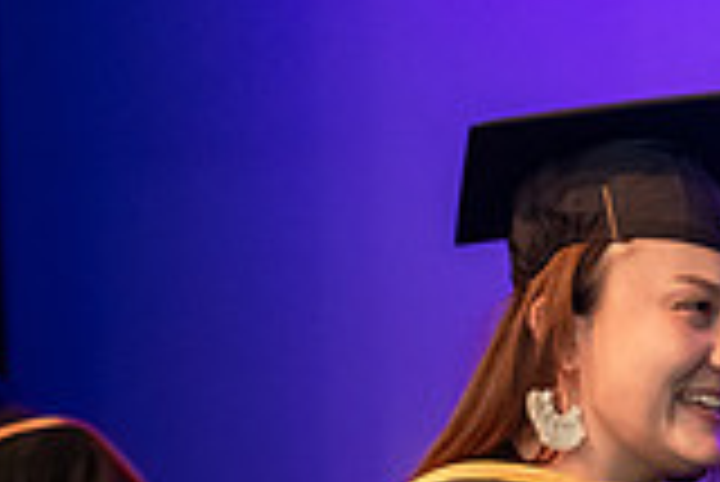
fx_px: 5645
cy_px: 606
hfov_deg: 7.2
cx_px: 1004
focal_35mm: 282
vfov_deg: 4.9
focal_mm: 78
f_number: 4
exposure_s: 1/200
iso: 3200
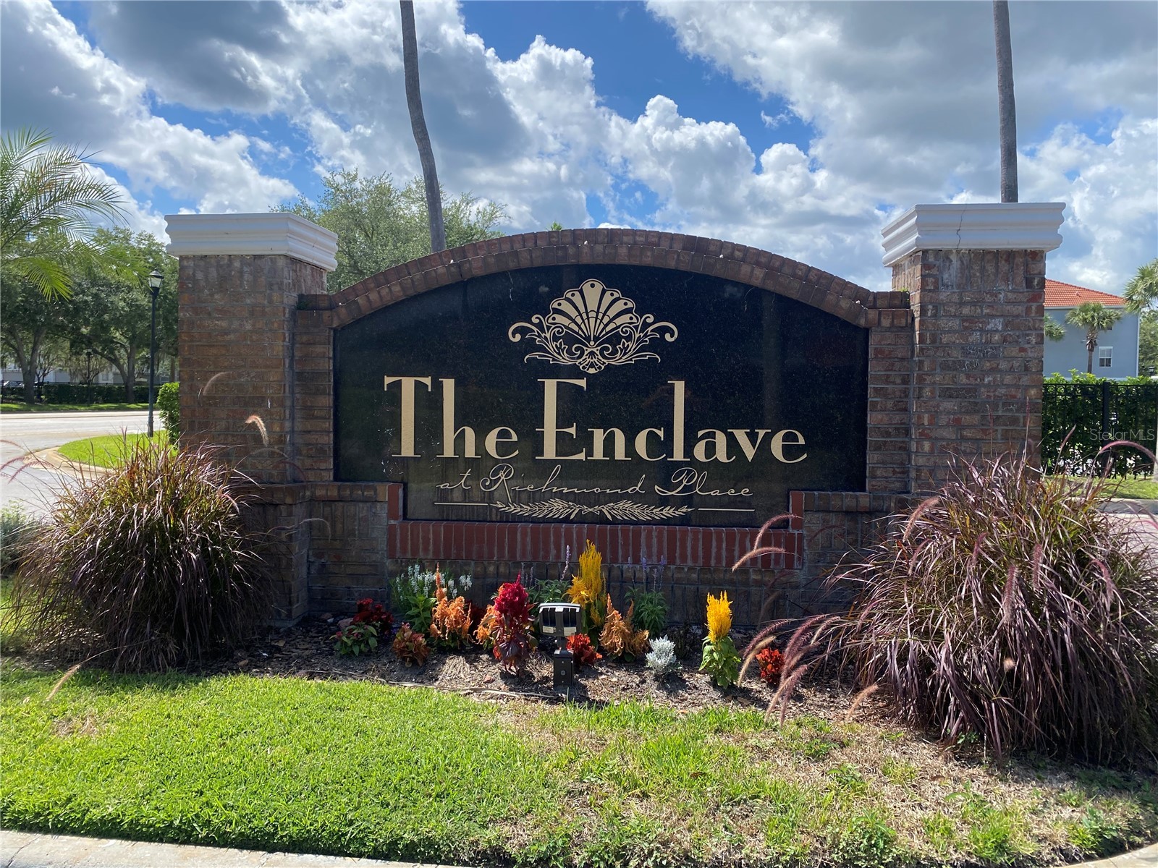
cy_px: 434
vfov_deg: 53.1
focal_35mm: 26
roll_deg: -1.1
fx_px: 870
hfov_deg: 67.3
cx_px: 579
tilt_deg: -4.6
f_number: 1.8
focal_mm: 4.25
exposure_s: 1/2571
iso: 32
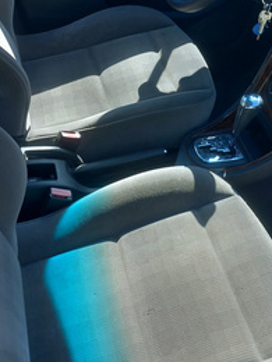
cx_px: 169
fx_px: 545
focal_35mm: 52
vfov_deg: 36.6
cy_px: 132
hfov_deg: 27.9
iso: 32
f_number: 1.8
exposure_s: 1/100
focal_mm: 4
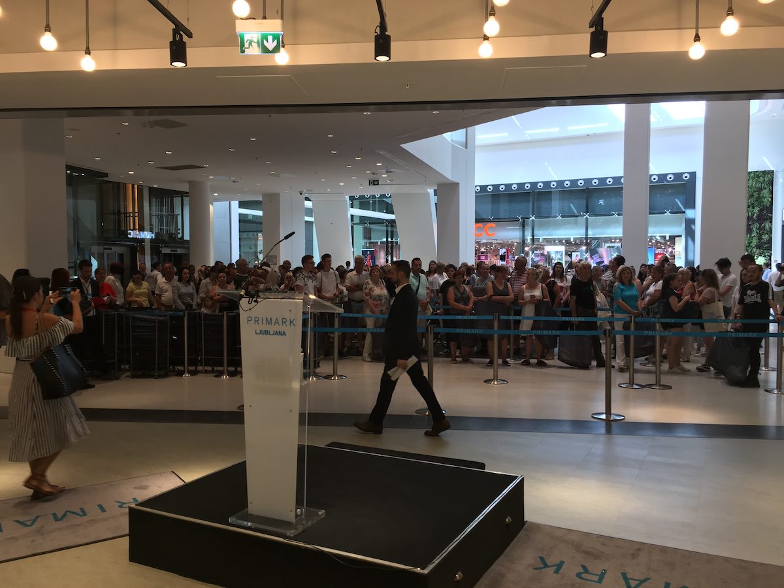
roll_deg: +1.1
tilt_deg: -3.1
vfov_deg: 48.2
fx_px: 657
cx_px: 392
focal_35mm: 29
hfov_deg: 61.7
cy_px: 294
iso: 40
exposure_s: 1/100
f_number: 2.2
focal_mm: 4.15
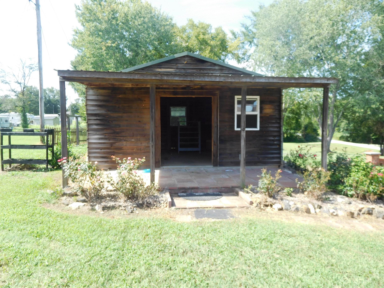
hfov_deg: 69.4
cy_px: 144
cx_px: 192
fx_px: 277
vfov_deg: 54.9
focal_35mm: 25
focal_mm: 4.5
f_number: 3.4
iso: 125
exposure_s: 1/250
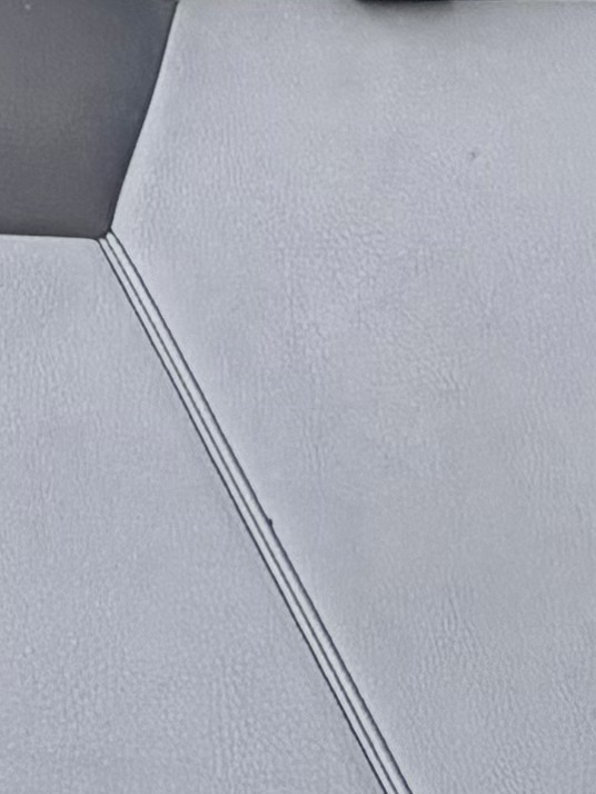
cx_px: -305
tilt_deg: -40.1
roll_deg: -1.5
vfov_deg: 11.9
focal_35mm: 112
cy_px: -1398
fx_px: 2570
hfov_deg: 12.6
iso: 32
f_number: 2.2
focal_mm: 2.22
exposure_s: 1/770
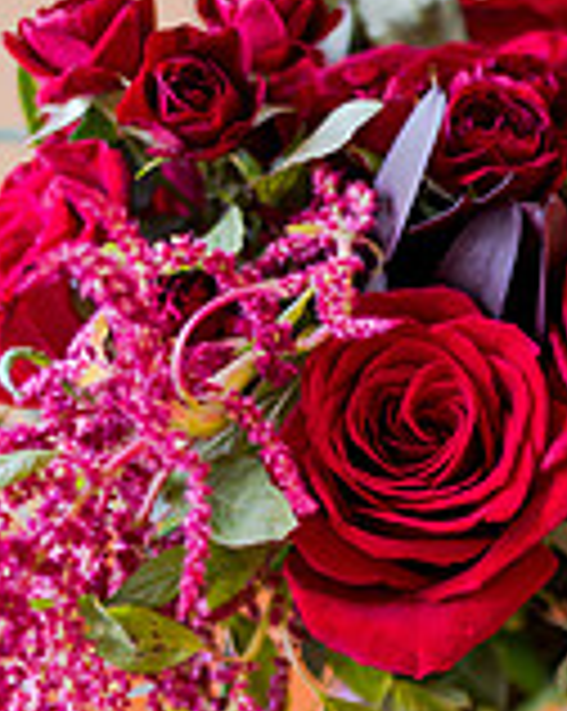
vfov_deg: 14.1
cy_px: 796
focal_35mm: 134
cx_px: 436
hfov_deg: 11.5
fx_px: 2816
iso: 640
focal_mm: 50
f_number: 1.8
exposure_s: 1/200
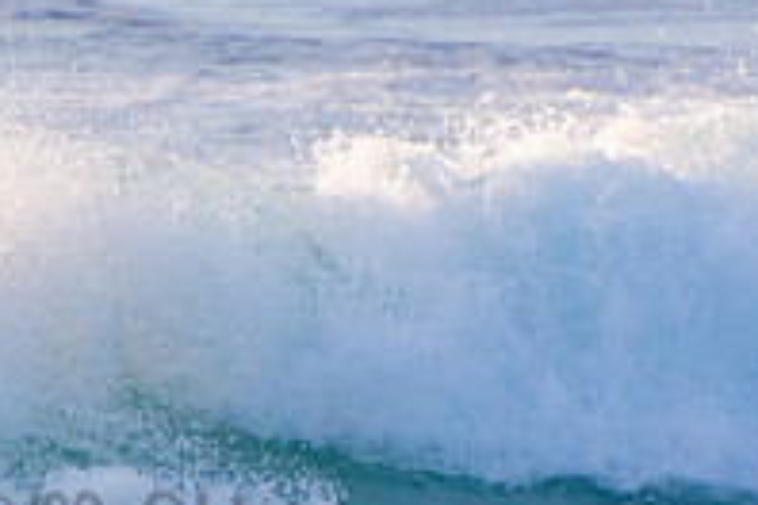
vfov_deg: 0.8
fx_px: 38255
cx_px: -161
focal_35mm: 1817
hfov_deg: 1.1
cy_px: 476
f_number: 5.6
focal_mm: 400
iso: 400
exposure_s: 1/1250
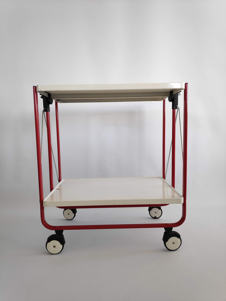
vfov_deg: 81.7
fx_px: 174
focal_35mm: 20
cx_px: 113
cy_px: 150
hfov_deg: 66.0
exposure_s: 1/100
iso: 324
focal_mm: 3.94
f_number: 1.9
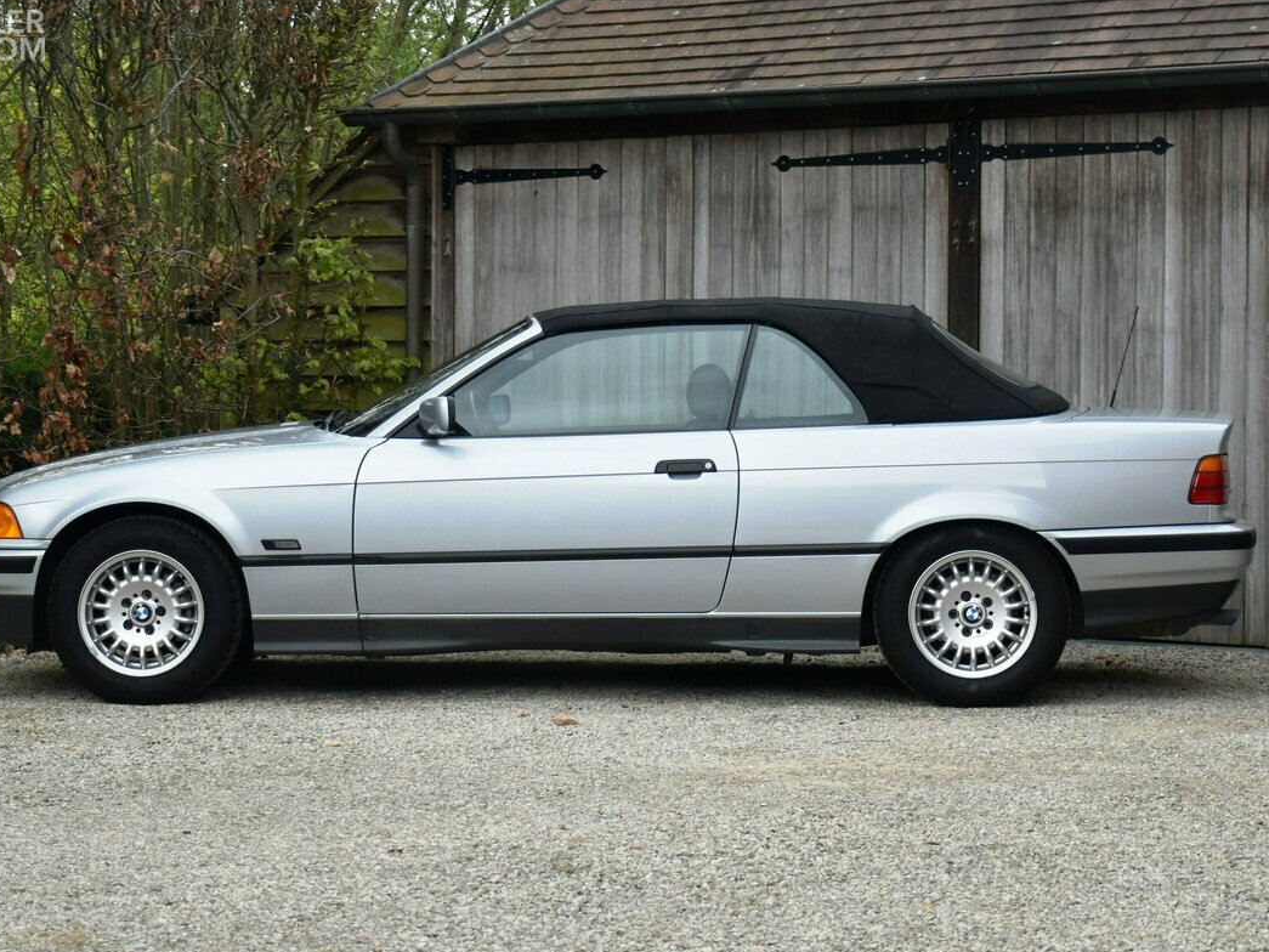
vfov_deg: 27.5
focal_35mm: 53
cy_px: 475
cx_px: 579
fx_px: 1943
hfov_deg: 36.1
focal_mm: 32
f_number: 4
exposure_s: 1/250
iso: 450
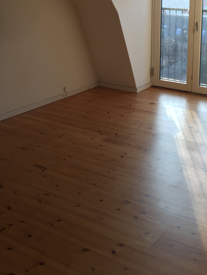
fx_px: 367
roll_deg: -2.2
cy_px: 61
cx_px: 160
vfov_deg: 39.8
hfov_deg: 30.9
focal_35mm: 46
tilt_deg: -8.6
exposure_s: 1/100
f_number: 2.2
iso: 32
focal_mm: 4.15
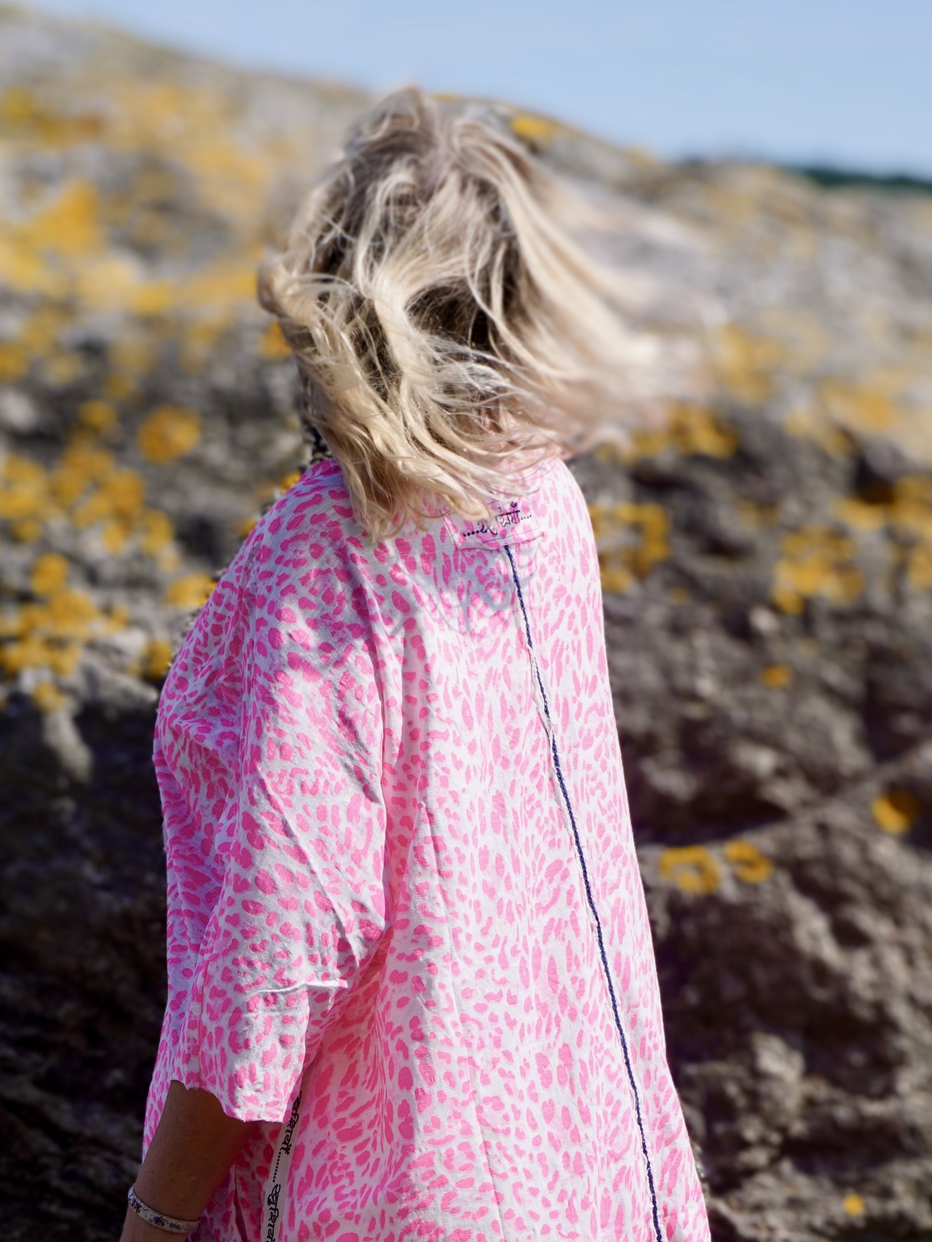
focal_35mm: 89
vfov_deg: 21.9
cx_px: 443
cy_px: 909
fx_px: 3184
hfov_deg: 16.7
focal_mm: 41
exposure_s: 1/800
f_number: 5.6
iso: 100
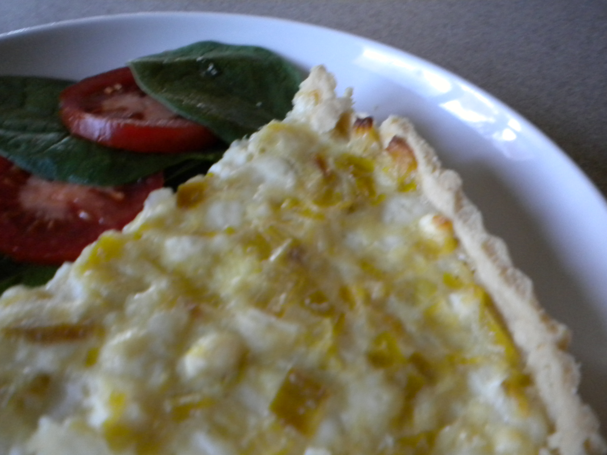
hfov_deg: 52.6
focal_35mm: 35
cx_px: 304
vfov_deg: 40.7
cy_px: 228
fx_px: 614
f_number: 3.1
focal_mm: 6.3
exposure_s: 1/34.2
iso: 400
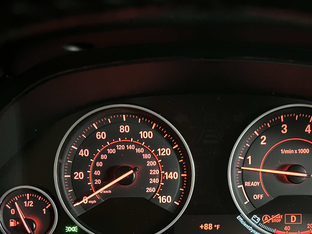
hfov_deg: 42.8
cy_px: 182
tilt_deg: -20.3
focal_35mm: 43
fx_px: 388
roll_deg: +0.9
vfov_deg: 32.8
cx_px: 224
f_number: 1.5
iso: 1000
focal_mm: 5.7
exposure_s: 1/16
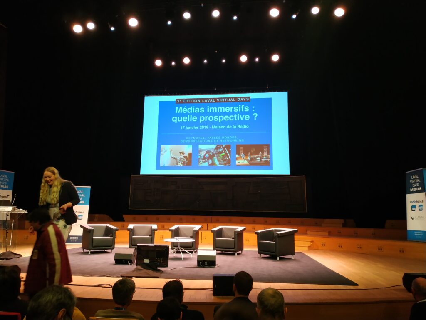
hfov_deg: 71.6
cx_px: 213
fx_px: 295
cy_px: 160
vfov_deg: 56.8
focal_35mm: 24
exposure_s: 1/25
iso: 400
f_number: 1.9
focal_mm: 3.94
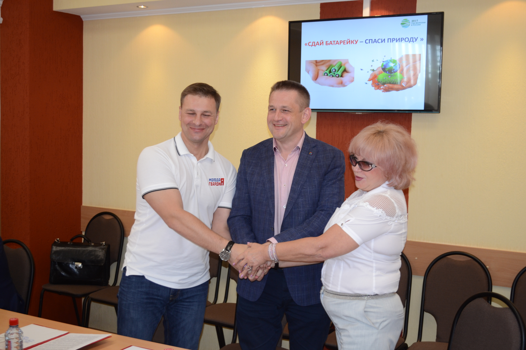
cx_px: 263
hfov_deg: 43.6
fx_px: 657
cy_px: 175
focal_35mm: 45
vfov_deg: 29.9
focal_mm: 30
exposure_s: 1/60
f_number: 4.5
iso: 400
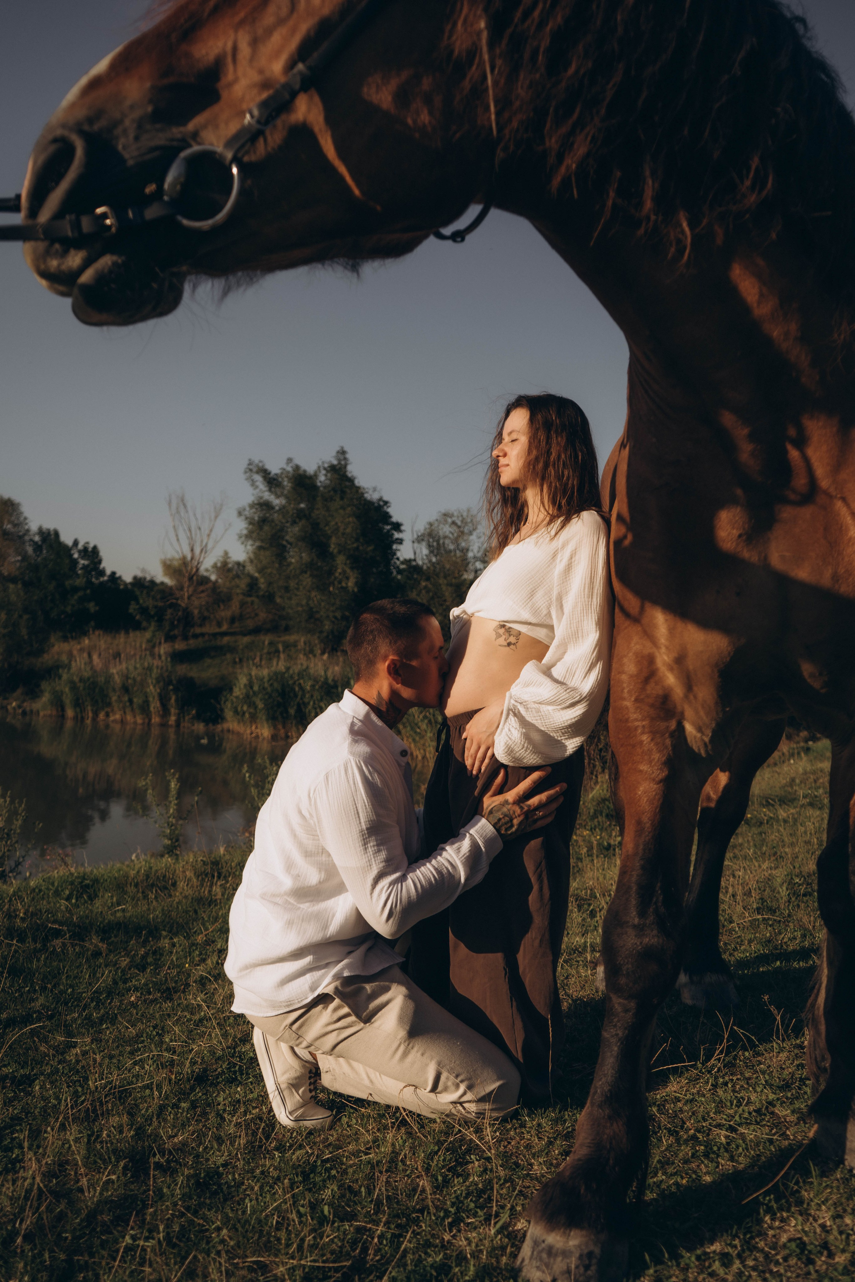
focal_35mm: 28
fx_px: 997
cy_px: 641
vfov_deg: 65.5
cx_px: 428
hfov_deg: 46.4
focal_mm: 28
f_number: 4
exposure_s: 1/800
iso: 125
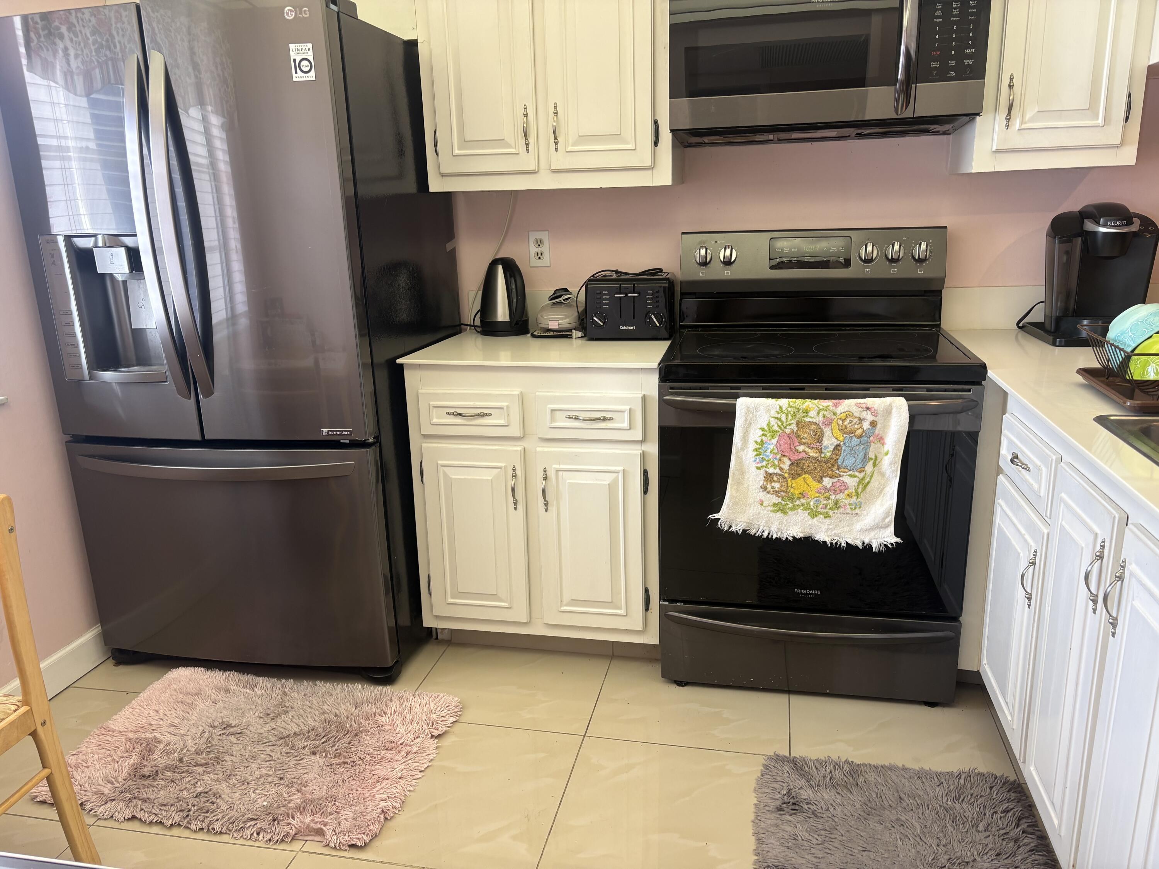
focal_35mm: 26
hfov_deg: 67.3
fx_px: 871
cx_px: 580
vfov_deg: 53.1
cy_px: 434
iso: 64
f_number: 1.6
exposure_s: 1/60
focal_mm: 5.96
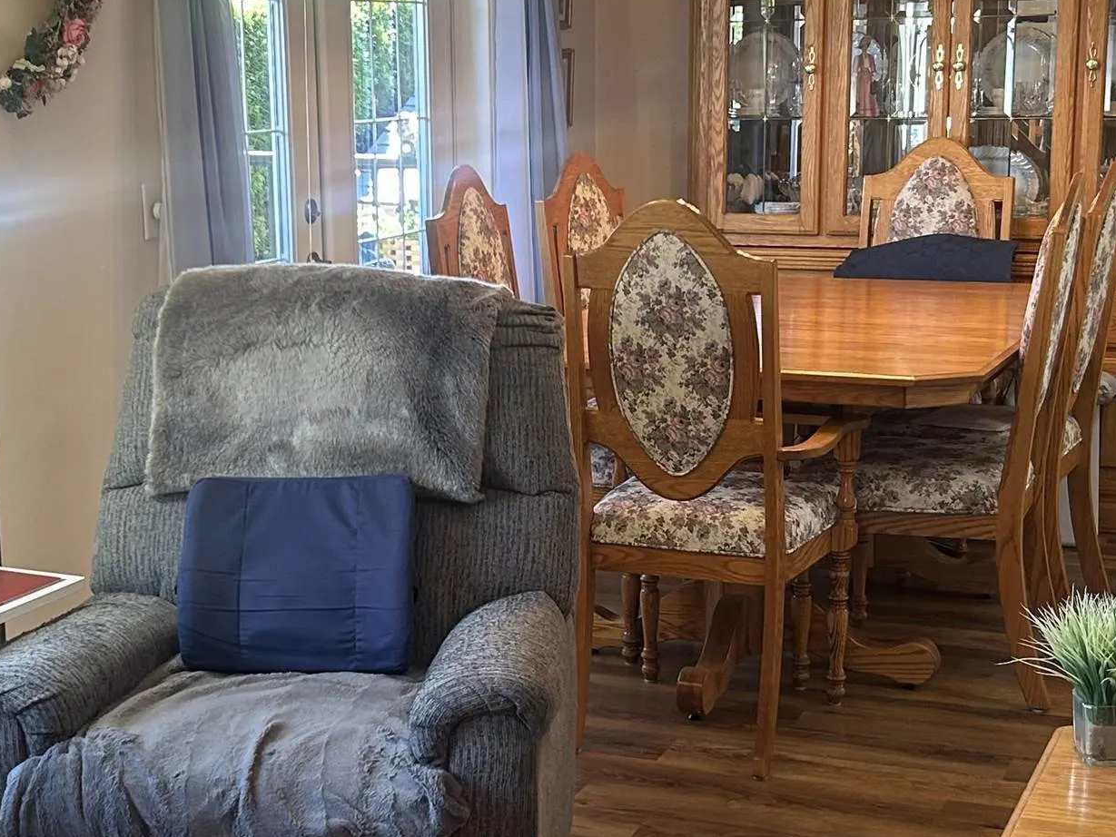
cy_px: 440
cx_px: 502
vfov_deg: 22.6
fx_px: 2096
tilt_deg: -11.5
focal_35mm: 65
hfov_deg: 29.8
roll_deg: +1.3
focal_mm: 5.7
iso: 80
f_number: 1.5
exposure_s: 1/60
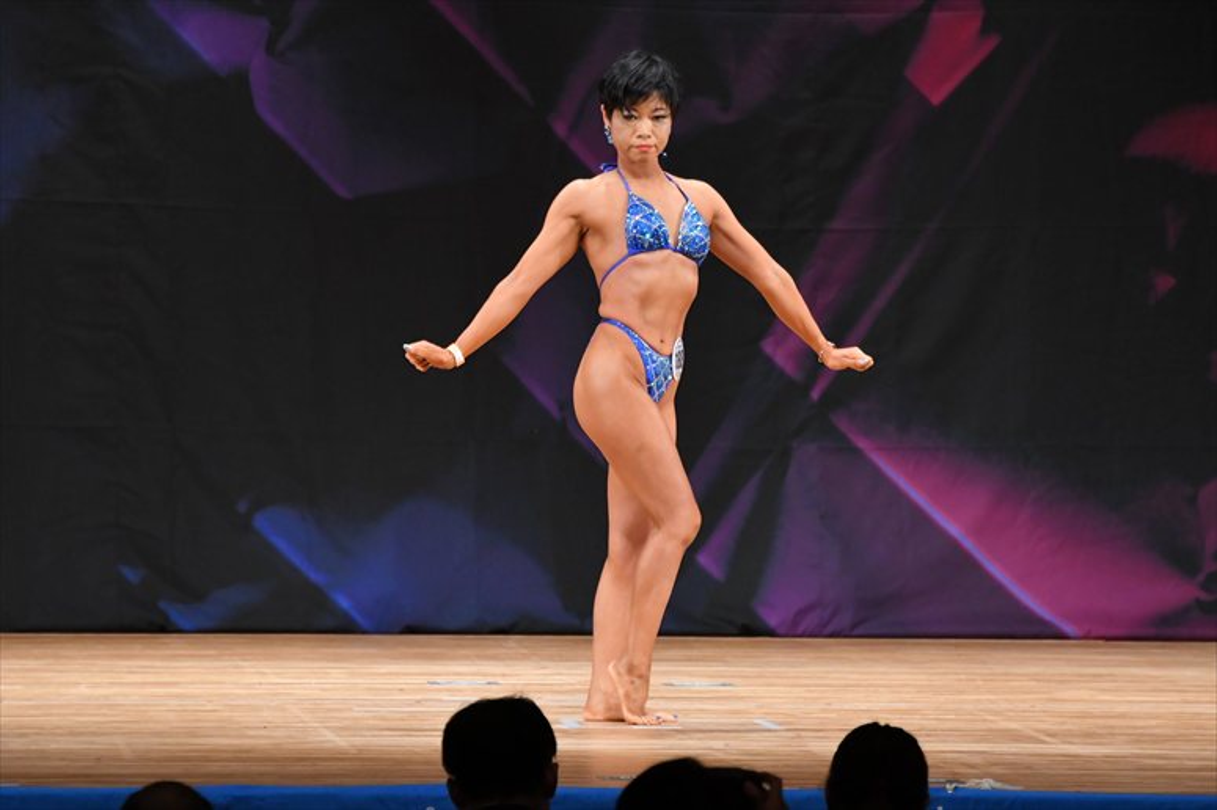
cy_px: 405
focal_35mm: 285
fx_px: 9630
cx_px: 608
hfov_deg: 7.2
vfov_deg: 4.8
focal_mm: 190
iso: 2800
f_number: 5.6
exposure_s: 1/400
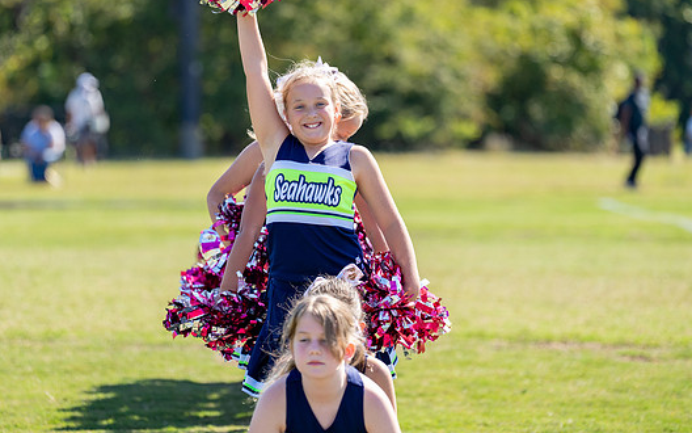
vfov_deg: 6.5
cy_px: 177
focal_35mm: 201
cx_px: 295
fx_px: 3791
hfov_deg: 10.4
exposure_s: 1/2000
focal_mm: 157
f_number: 2.8
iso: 200
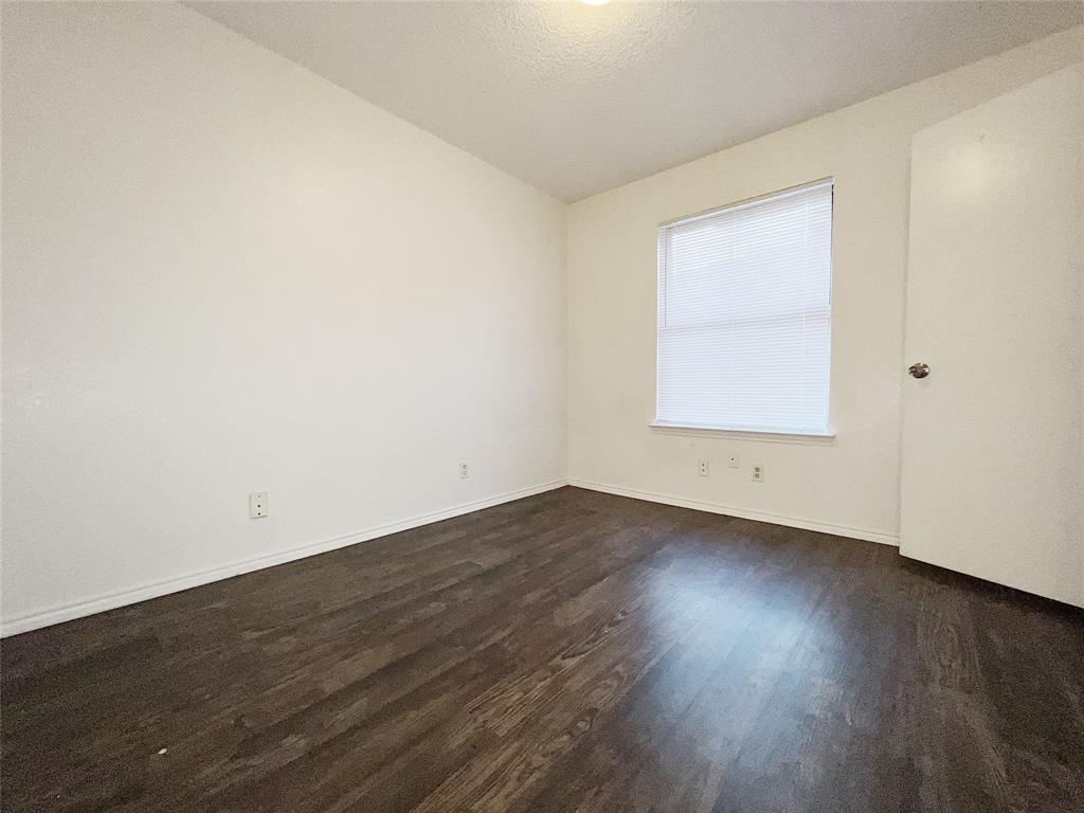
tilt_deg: -2.3
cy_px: 406
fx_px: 407
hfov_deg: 106.2
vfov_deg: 89.9
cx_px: 542
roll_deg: -0.3
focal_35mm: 13
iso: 64
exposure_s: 1/86
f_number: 1.8
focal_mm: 1.57
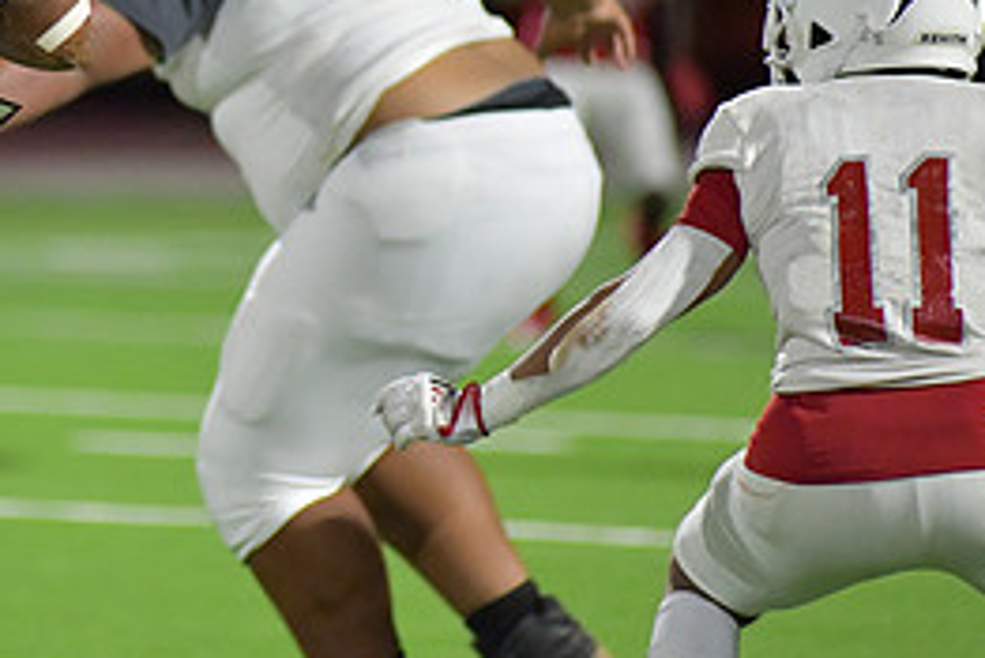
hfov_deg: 3.1
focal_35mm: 665
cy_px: 17
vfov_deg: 2.1
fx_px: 18204
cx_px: -64
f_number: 4
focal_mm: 300
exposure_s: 1/1250
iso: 8000
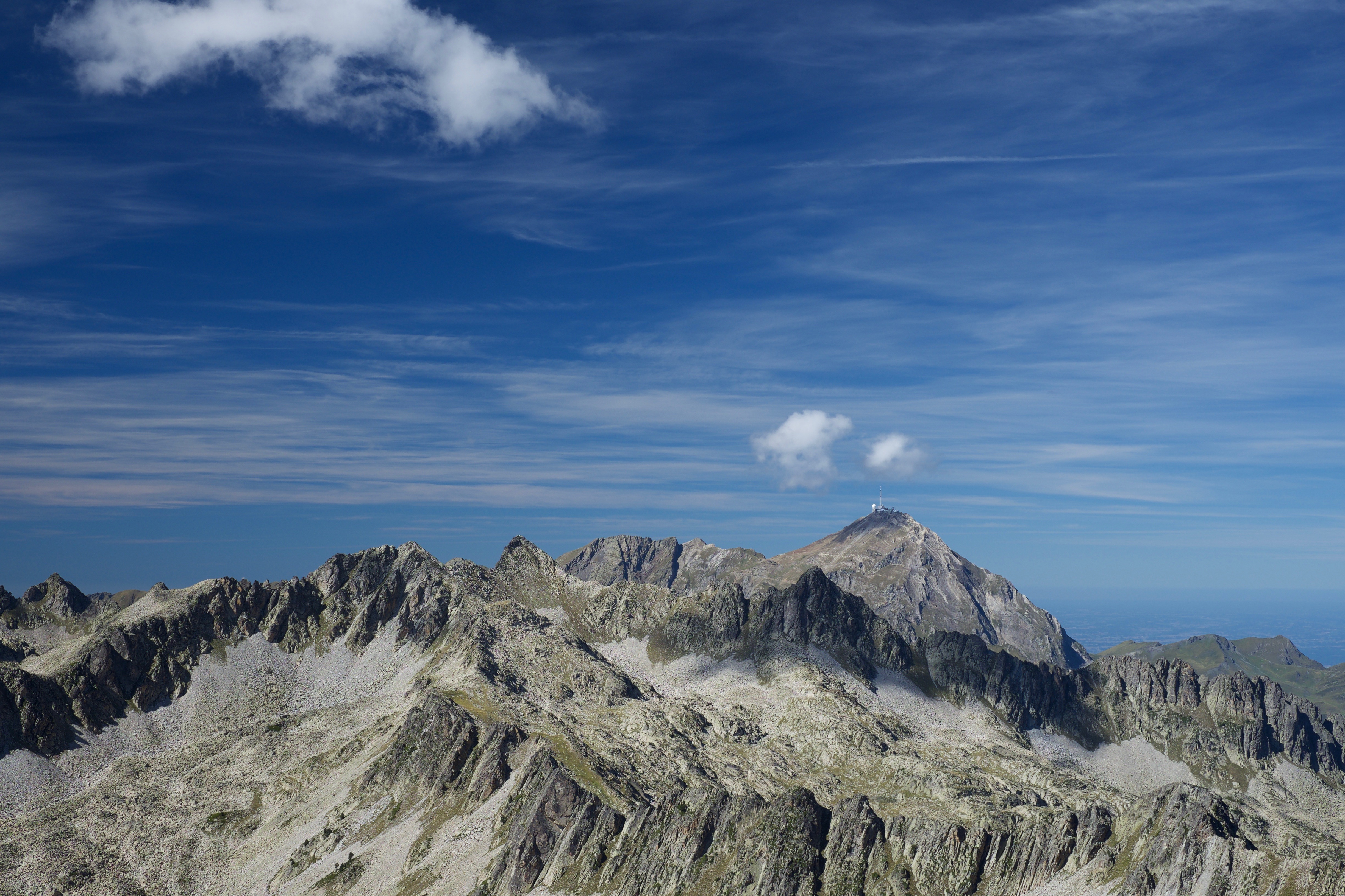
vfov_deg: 25.5
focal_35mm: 53
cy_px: 448
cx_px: 672
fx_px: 1980
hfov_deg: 37.5
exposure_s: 1/240
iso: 200
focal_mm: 35
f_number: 5.6
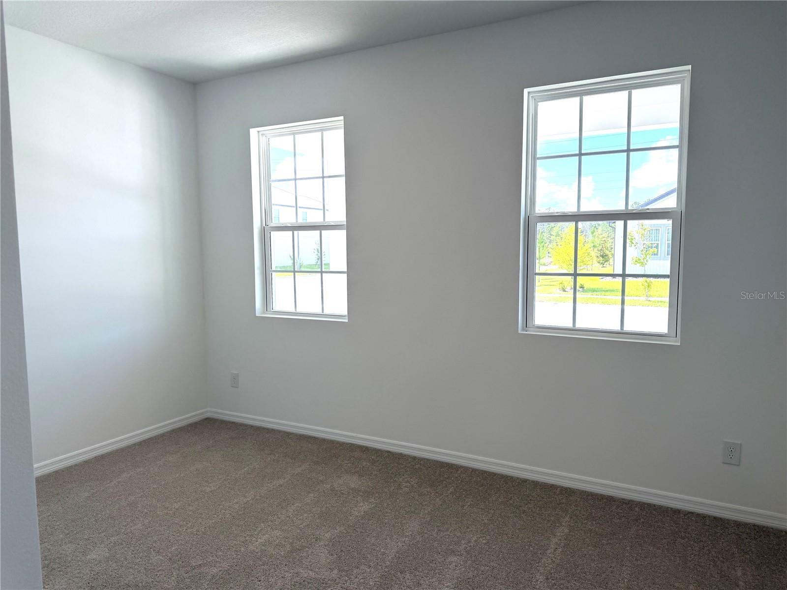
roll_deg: +0.4
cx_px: 394
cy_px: 295
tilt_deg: -5.7
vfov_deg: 56.8
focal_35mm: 24
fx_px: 546
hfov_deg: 71.6
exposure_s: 1/532
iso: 100
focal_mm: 6.76
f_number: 1.78
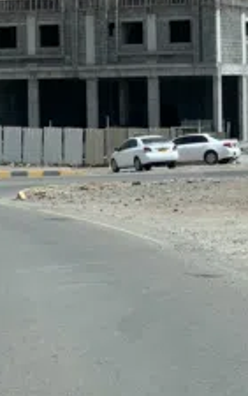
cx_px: 139
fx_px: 1565
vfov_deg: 14.4
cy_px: 132
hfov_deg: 9.1
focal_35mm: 145
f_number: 2.8
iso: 32
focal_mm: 9
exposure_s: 1/874
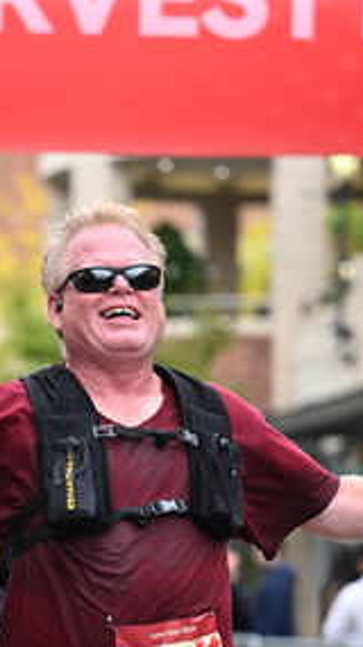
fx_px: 3153
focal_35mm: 184
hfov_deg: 6.6
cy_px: 477
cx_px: 47
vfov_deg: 11.7
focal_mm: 91
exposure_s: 1/2000
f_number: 2.8
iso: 640
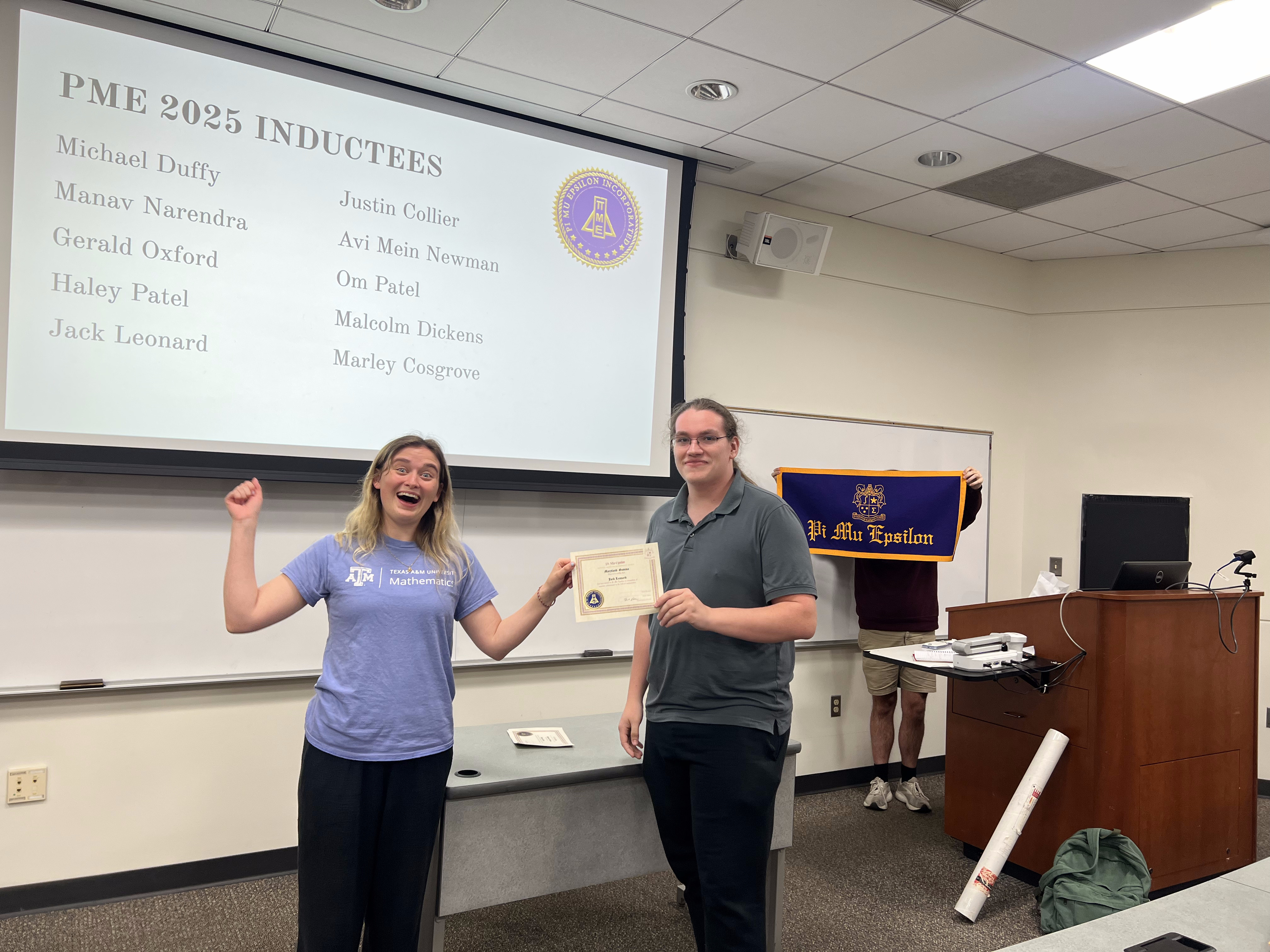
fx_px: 954
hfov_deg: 67.3
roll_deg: -1.6
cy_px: 476
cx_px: 635
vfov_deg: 53.1
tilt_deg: +2.1
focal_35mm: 26
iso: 80
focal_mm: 5.7
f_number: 1.5
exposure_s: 1/60
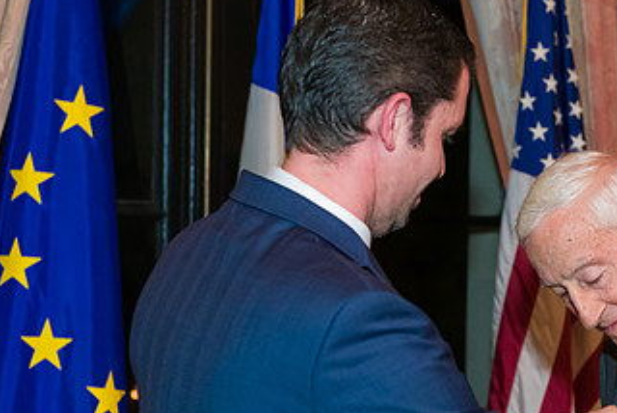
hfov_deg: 19.3
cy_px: 331
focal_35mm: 105
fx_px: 1801
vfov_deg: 13.0
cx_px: 465
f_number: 4
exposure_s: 1/100
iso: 3200
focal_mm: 58
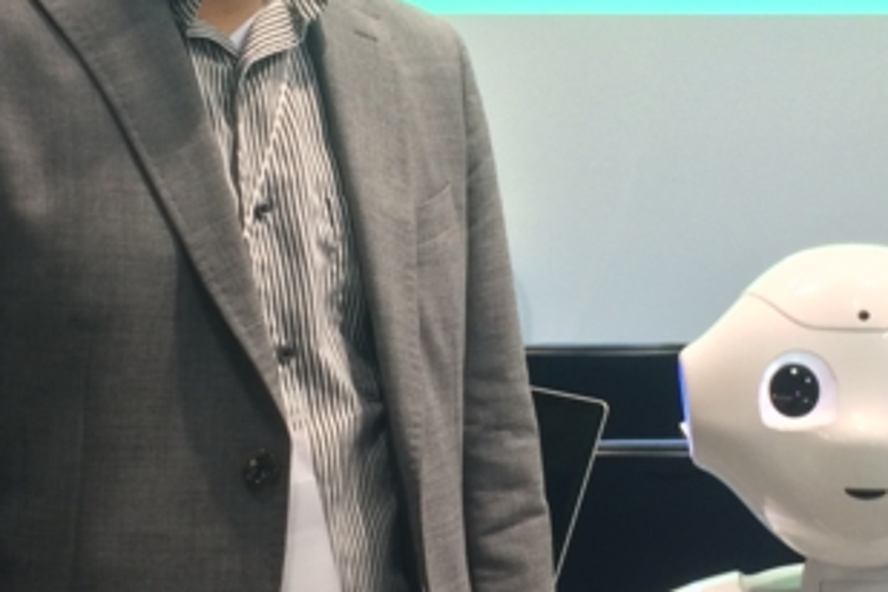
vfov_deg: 17.5
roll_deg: +0.7
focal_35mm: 78
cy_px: 267
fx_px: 1924
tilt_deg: -9.0
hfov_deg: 26.0
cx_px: 437
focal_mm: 4.15
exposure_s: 1/30
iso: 64
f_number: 2.2
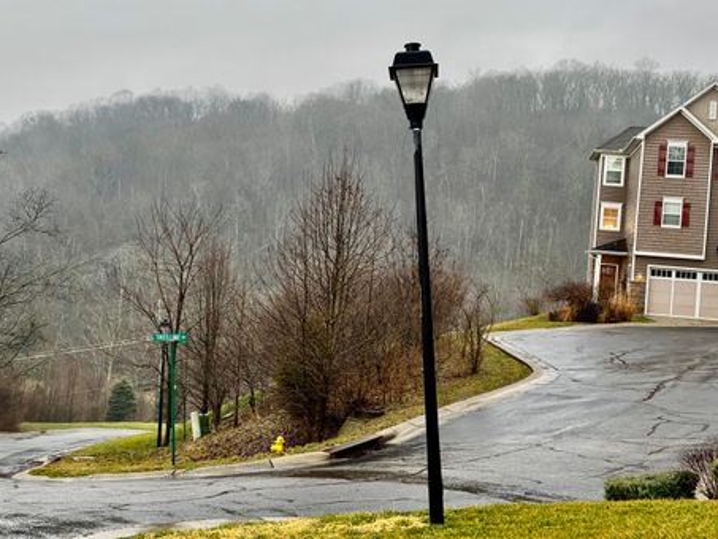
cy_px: 243
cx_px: 341
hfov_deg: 36.2
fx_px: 1100
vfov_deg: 27.5
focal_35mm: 53
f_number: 1.78
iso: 80
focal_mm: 6.76
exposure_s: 1/121
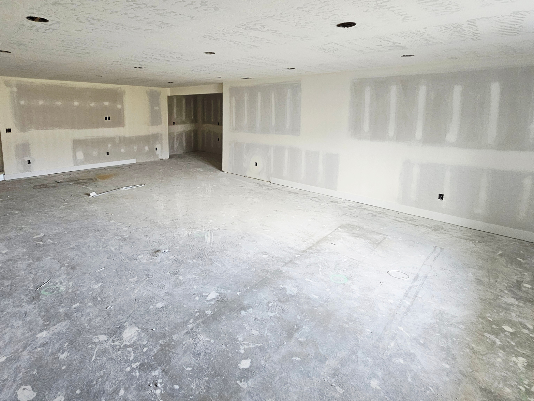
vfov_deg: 73.7
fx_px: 262
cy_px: 154
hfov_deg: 90.5
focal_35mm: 17
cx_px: 232
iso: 250
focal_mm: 2.2
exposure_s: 1/60.2
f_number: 2.2
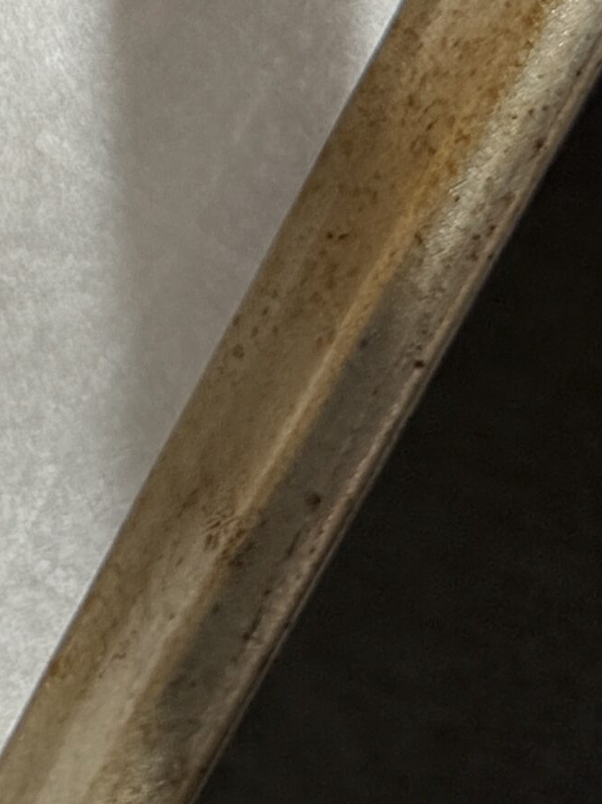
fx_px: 3618
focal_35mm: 156
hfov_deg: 8.9
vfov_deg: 10.2
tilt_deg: -76.0
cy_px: -1410
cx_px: -635
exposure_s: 1/7092
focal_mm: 6.76
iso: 80
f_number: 1.78
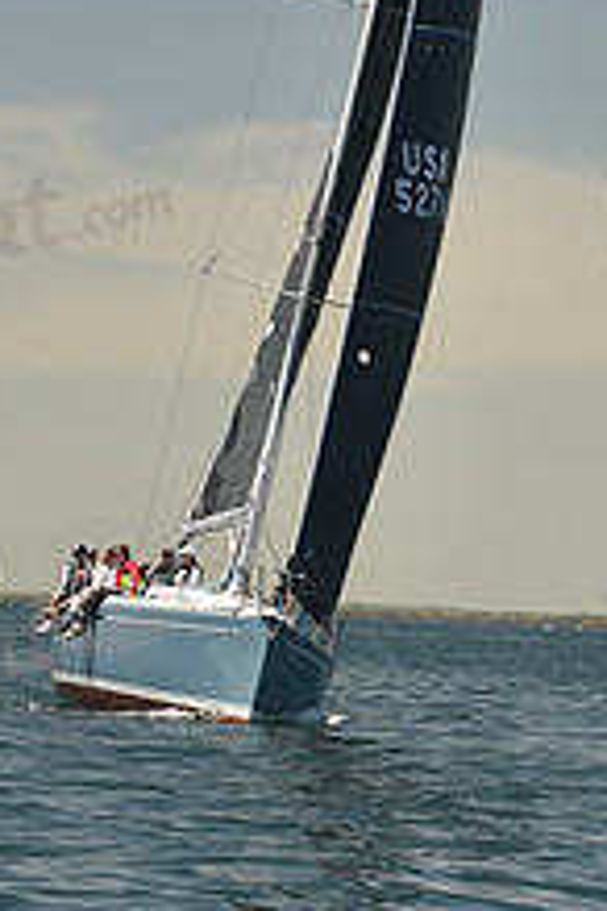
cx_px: 389
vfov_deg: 7.9
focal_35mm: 259
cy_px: -12
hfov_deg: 5.3
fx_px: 6550
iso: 250
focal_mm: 98
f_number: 5
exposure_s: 1/800
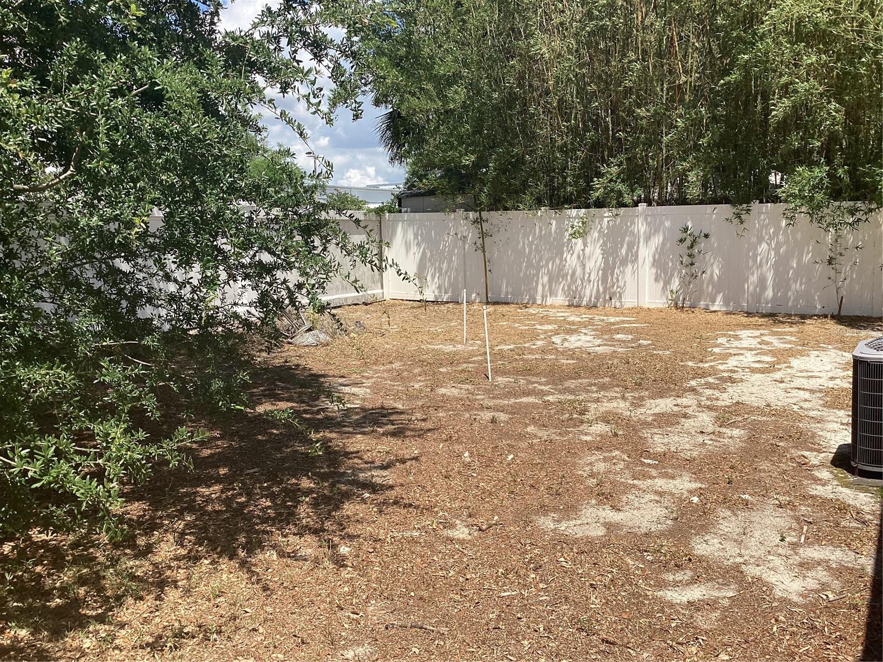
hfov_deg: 58.4
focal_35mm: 31
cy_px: 331
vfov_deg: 45.4
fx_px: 791
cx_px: 442
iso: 25
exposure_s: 1/1253
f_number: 2.4
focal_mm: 3.3
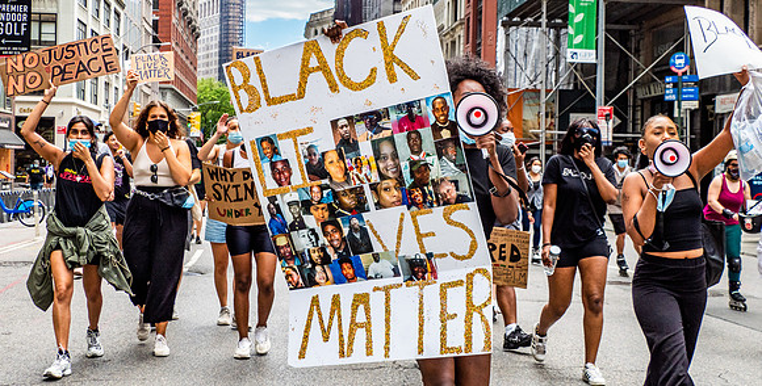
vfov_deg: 19.5
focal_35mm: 57
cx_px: 391
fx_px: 1122
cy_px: 178
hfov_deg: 37.5
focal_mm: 23
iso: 400
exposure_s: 1/800
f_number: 4.5
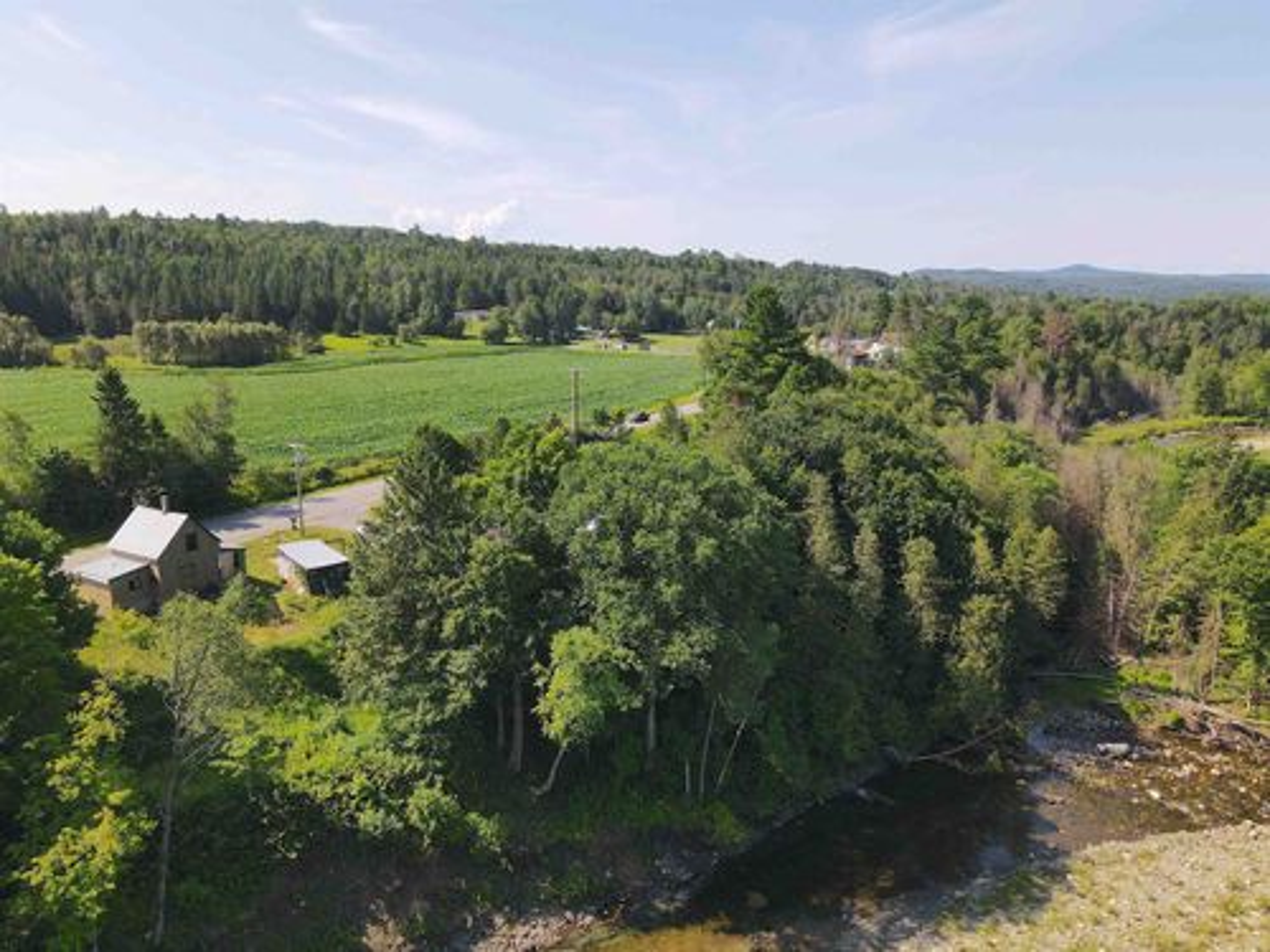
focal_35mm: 24
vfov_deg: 56.8
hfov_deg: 71.6
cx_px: 635
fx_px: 881
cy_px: 476
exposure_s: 1/30
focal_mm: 4.5
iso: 100
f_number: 2.8
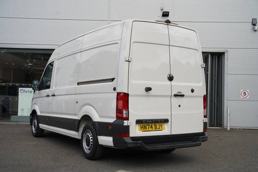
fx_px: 309
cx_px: 128
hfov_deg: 45.3
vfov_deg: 31.1
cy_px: 87
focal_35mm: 43
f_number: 4.5
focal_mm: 42.1
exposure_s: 1/250
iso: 100
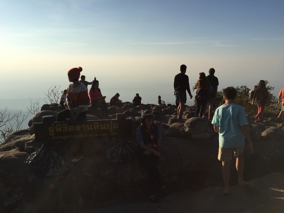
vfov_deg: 48.2
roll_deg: -1.1
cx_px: 142
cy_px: 106
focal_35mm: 29
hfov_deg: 61.7
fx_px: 238
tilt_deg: -9.2
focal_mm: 4.15
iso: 32
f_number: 2.2
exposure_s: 1/3968
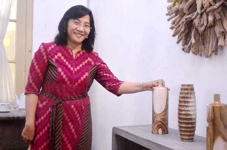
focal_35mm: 43
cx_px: 124
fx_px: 268
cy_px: 85
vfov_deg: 31.3
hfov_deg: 45.9
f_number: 4
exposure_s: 1/125
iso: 1600
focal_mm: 25
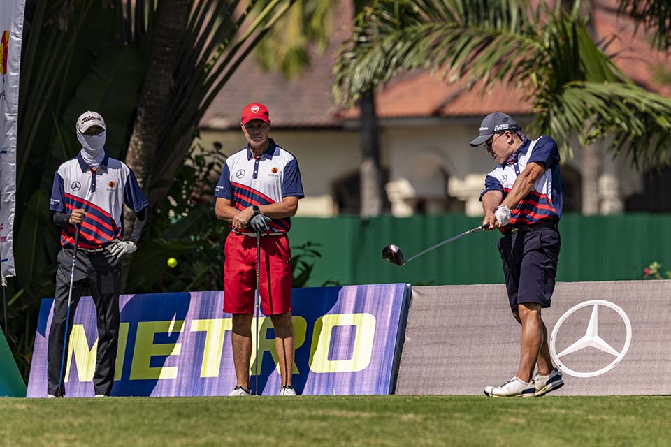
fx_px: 7455
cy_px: 224
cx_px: 336
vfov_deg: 3.4
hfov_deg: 5.2
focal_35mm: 400
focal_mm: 400
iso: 400
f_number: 5.6
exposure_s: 1/4000
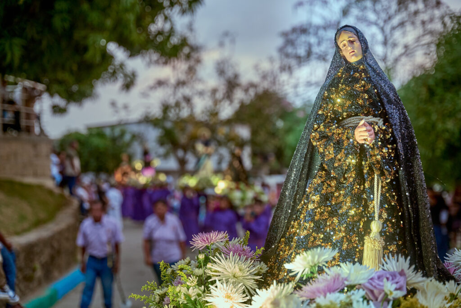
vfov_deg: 24.8
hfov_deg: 36.4
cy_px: 154
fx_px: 701
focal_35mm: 55
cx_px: 230
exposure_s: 1/250
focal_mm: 54.7
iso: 2000
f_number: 2.8
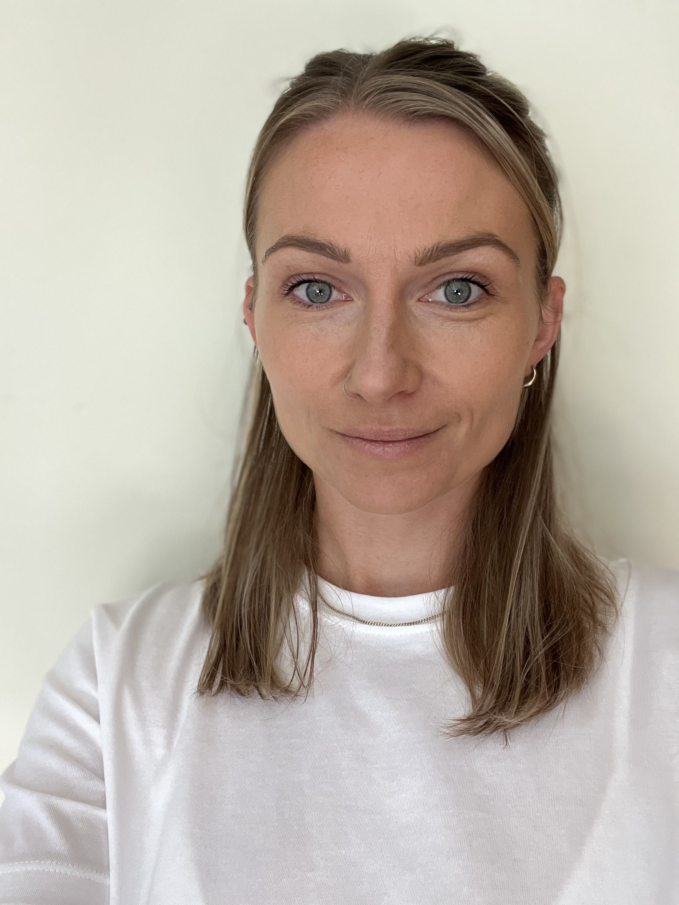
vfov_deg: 60.0
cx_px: 340
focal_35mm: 30
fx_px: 785
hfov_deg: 46.8
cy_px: 452
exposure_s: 1/60
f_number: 2.2
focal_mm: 2.71
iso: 160
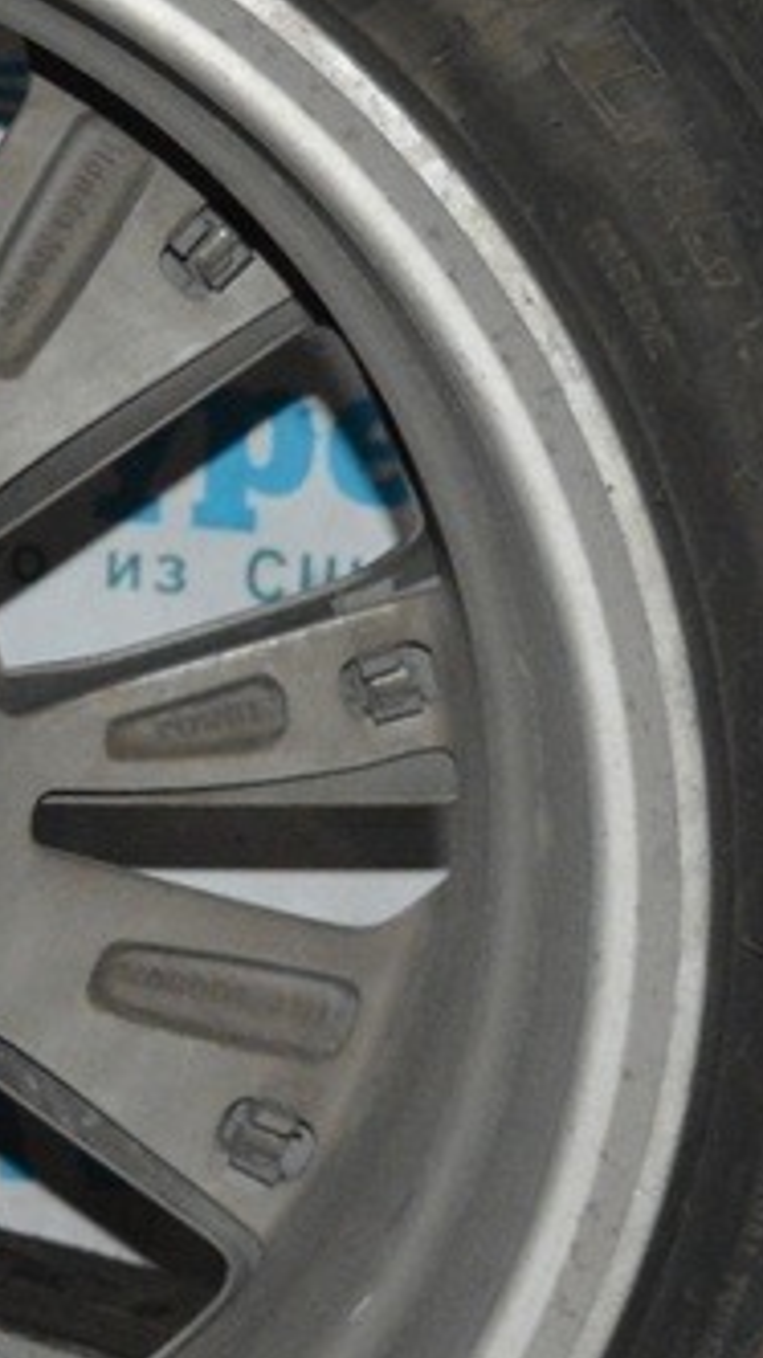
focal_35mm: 174
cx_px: -314
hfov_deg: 6.9
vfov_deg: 12.4
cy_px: 952
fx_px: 6266
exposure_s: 1/60
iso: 3200
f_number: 4.8
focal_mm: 36
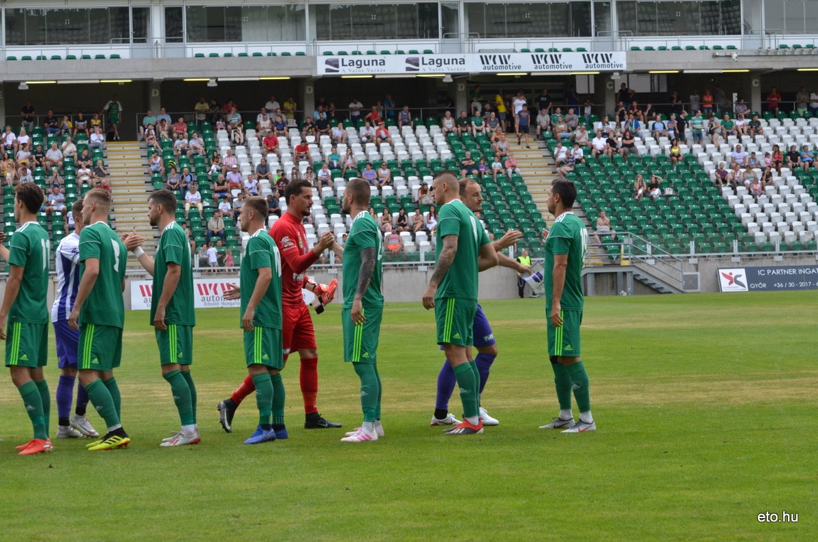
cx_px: 409
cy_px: 271
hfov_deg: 19.5
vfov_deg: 13.0
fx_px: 2381
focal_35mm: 105
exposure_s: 1/800
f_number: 7.1
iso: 800
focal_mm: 70
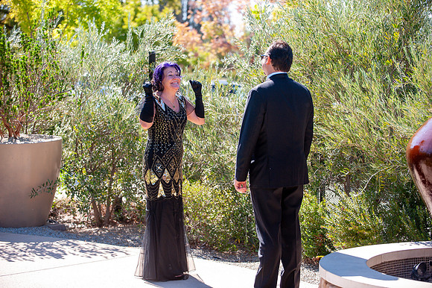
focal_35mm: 102
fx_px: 1223
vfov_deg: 13.4
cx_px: 216
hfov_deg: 20.0
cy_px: 144
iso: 500
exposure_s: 1/1250
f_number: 4
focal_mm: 102
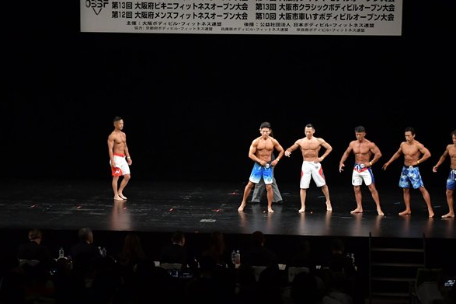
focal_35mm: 95
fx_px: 1203
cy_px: 191
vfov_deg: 14.4
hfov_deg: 21.5
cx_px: 247
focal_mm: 48
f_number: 5.6
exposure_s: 1/400
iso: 3200
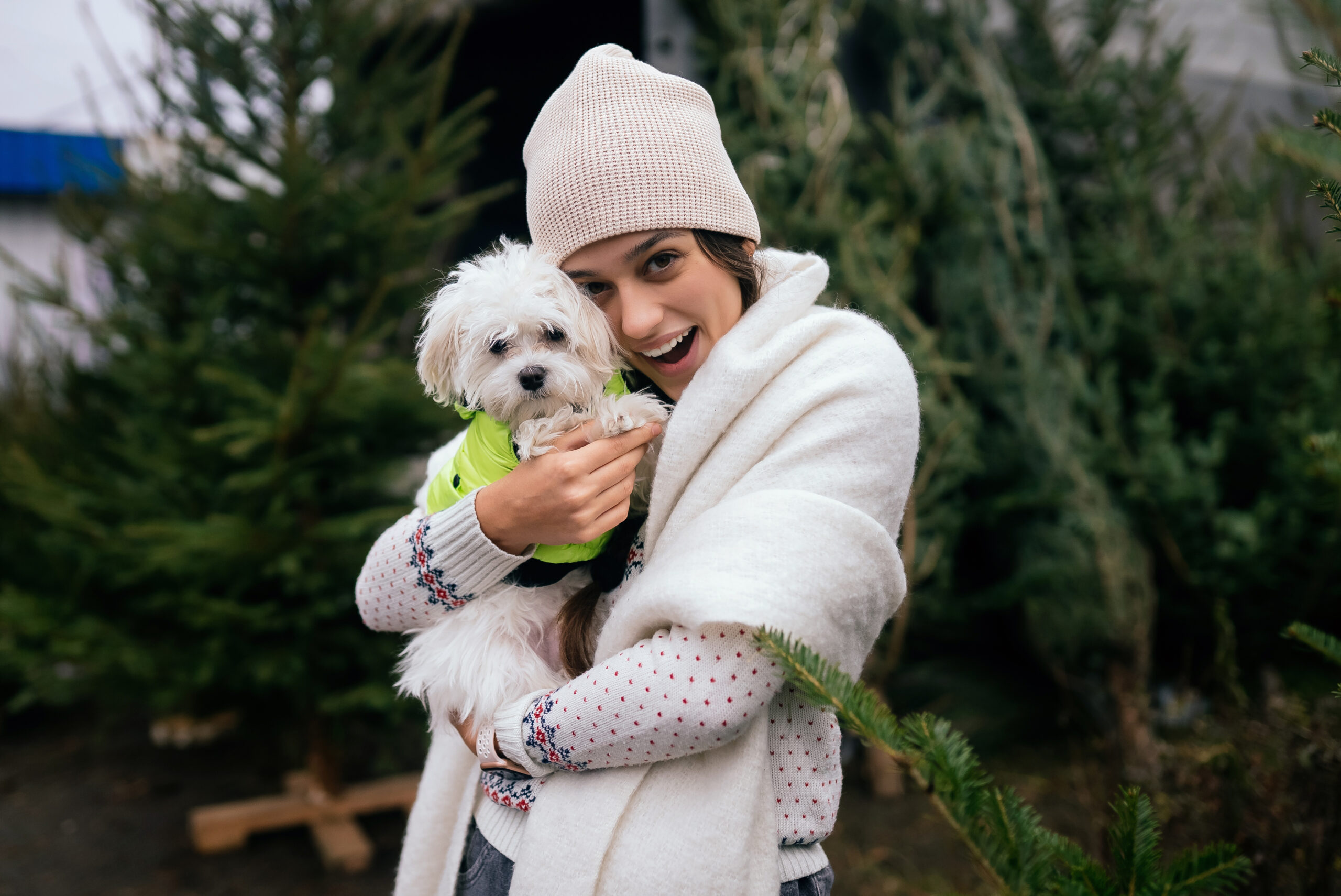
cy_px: 448
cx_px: 670
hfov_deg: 54.4
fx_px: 1304
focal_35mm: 35
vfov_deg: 37.9
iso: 320
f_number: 2
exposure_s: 1/1250
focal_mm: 35
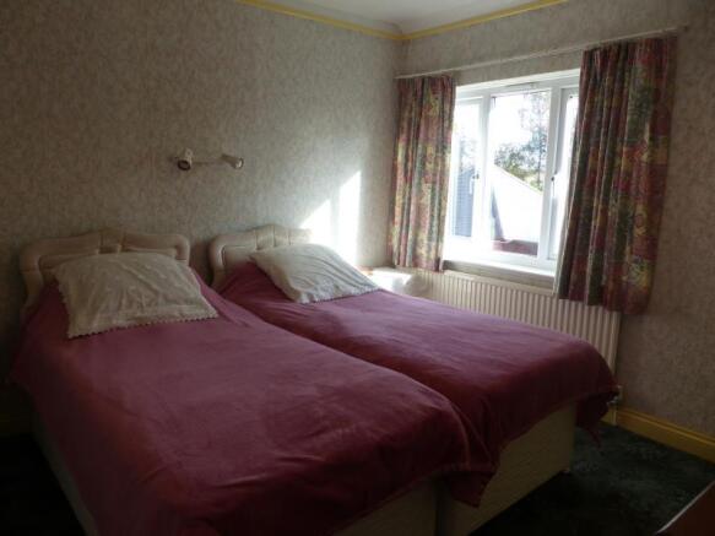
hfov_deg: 69.4
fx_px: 516
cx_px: 358
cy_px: 268
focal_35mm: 25
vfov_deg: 54.9
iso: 100
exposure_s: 1/125
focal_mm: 4.5
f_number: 2.8
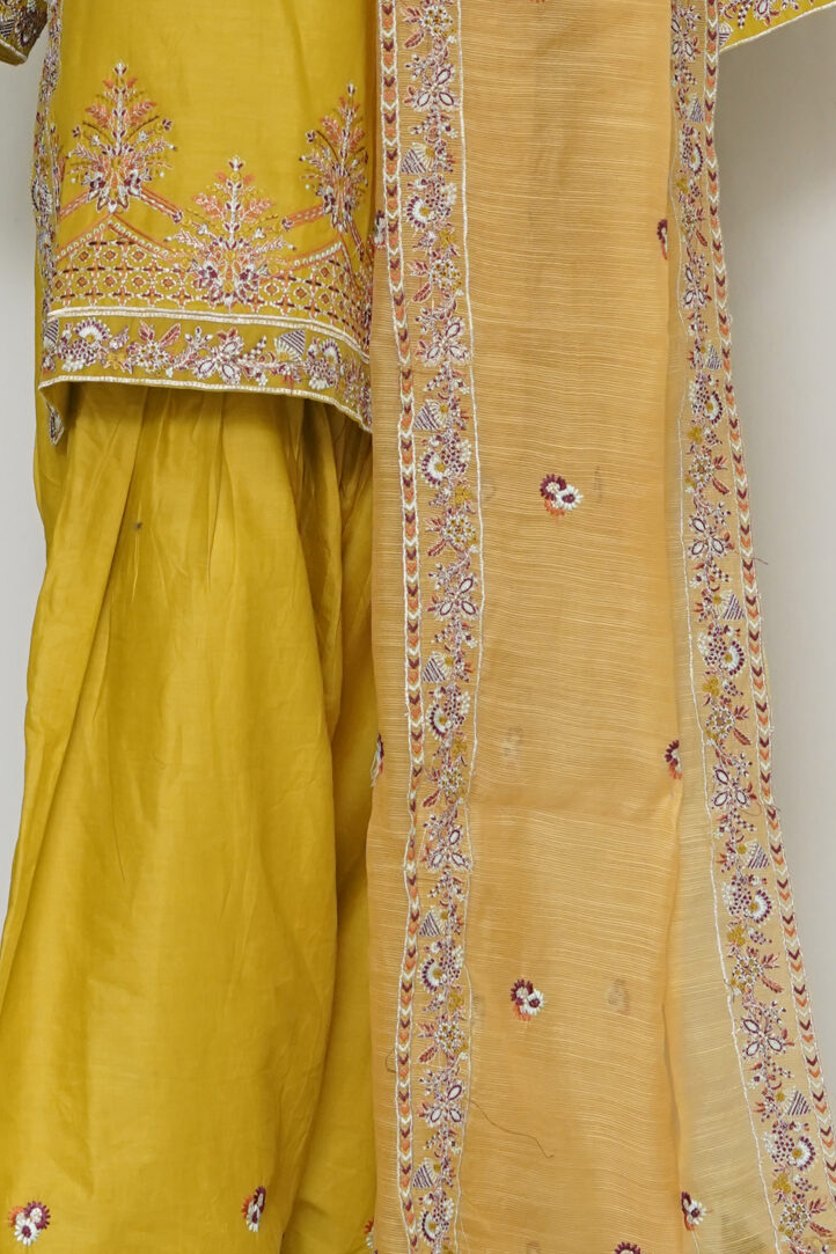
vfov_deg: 10.2
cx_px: 302
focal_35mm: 201
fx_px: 7001
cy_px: 102
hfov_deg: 6.8
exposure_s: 1/200
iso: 2500
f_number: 2.8
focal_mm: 85
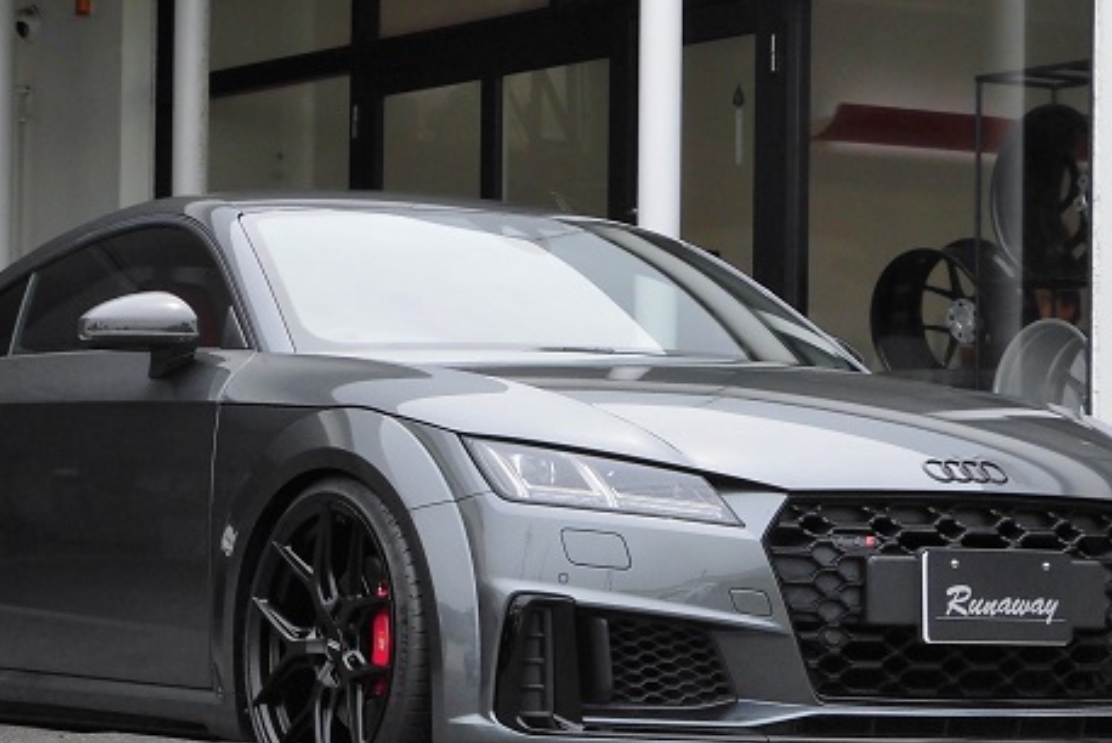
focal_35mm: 164
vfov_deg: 8.4
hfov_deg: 12.5
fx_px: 5069
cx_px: 458
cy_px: 405
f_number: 4.7
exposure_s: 1/320
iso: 100
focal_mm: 16.15
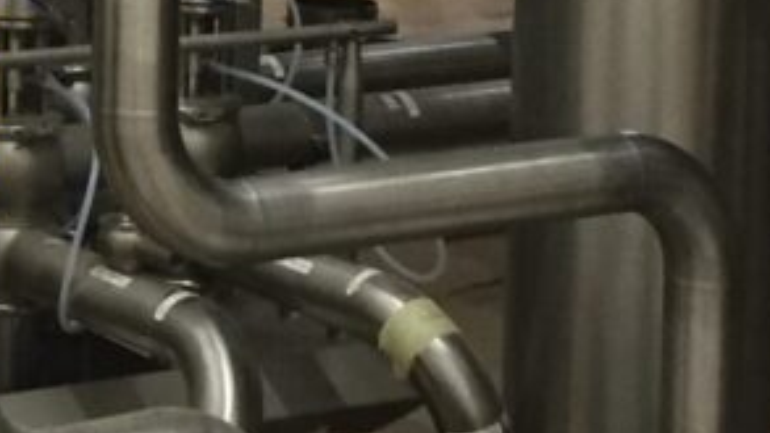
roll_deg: -0.6
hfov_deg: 13.9
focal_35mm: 150
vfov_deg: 7.9
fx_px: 3063
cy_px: -244
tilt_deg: -1.0
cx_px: -179
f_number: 2.2
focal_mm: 4.15
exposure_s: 1/33
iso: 200
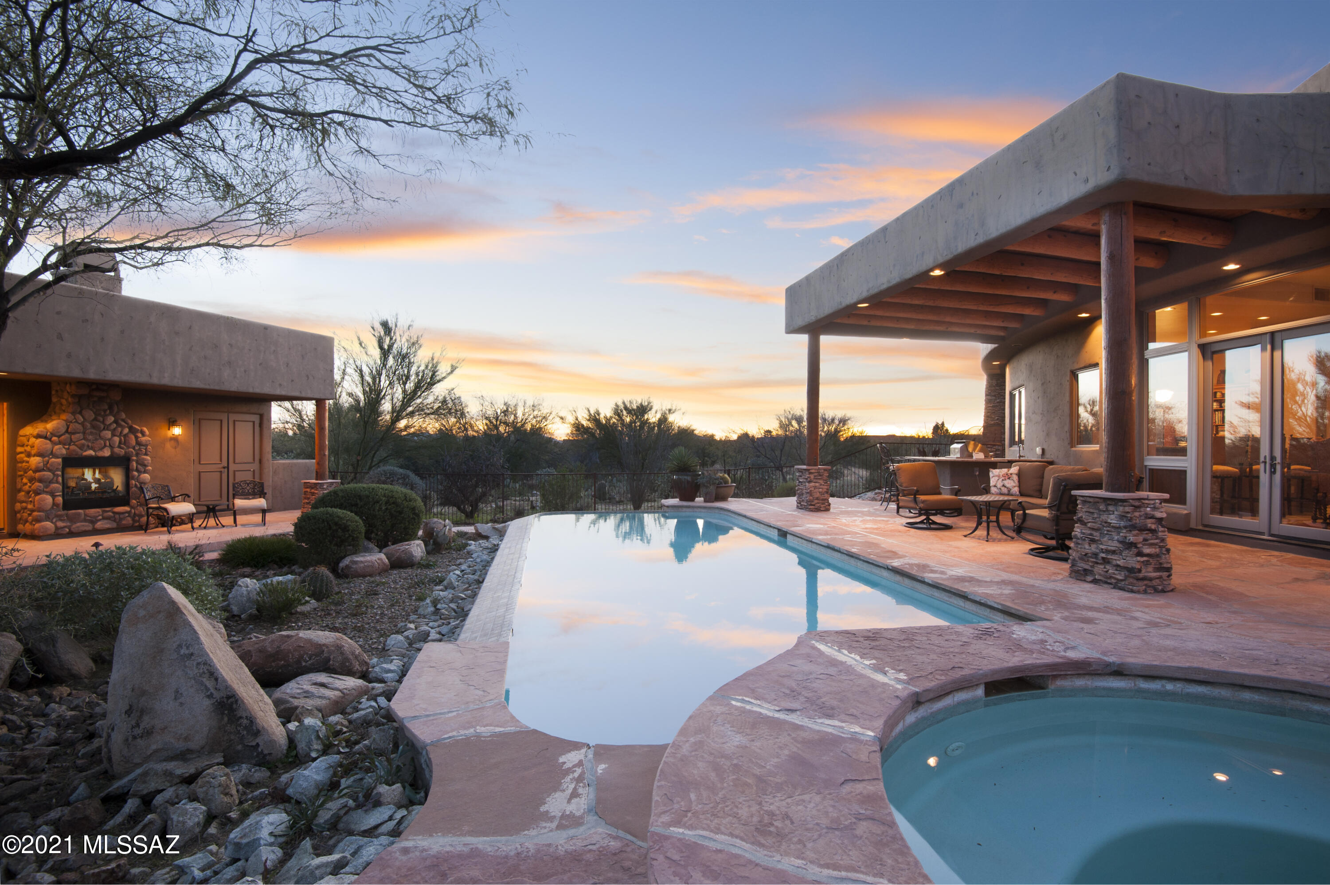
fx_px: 591
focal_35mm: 16
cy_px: 442
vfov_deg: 73.7
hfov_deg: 96.8
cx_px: 665
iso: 400
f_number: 9
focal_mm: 16
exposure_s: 1/1.67
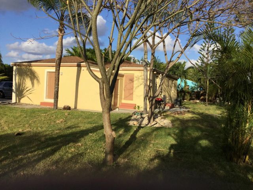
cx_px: 126
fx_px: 227
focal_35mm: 31
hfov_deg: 58.4
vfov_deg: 45.4
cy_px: 95
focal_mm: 3.3
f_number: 2.4
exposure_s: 1/1597
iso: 25
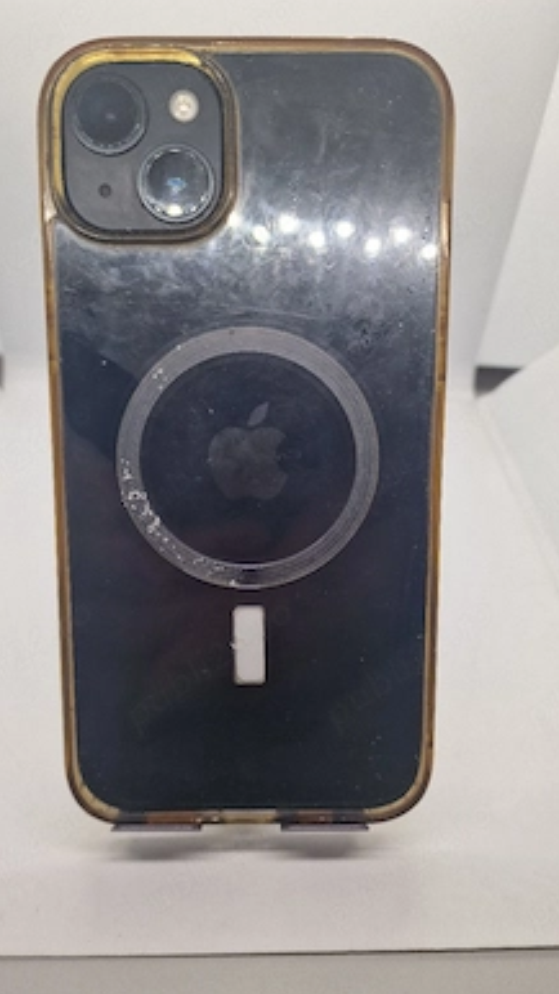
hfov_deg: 44.3
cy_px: 494
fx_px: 685
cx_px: 260
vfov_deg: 71.9
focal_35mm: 26
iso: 50
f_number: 1.8
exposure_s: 1/182
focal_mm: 6.4
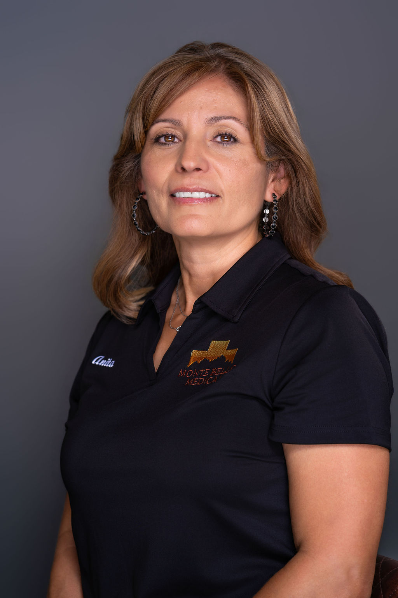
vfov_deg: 23.9
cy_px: 299
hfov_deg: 16.1
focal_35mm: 85
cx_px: 199
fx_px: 1409
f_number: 5
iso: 200
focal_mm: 85
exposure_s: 1/320
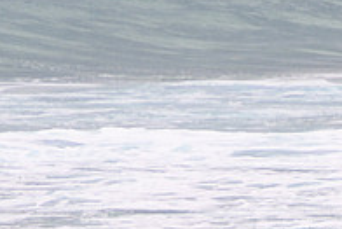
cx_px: 305
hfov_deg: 1.3
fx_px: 15515
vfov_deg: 0.8
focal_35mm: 1632
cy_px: 458
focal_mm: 400
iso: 200
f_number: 5.6
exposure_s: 1/2000
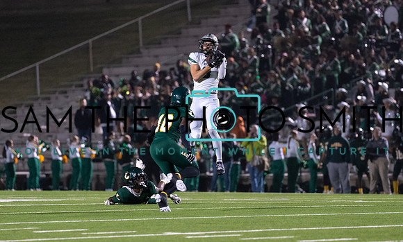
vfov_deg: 3.7
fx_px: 3717
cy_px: 124
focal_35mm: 342
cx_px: 177
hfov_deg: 6.2
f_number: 2.8
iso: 3200
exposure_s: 1/1250
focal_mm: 200
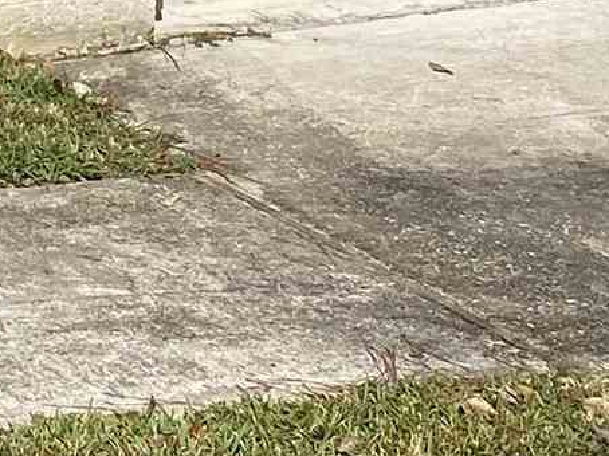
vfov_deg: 7.8
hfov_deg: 10.5
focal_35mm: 176
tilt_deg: -3.1
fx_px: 3095
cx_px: -503
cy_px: -626
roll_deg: +0.6
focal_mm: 4.25
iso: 32
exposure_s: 1/3497
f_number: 1.8
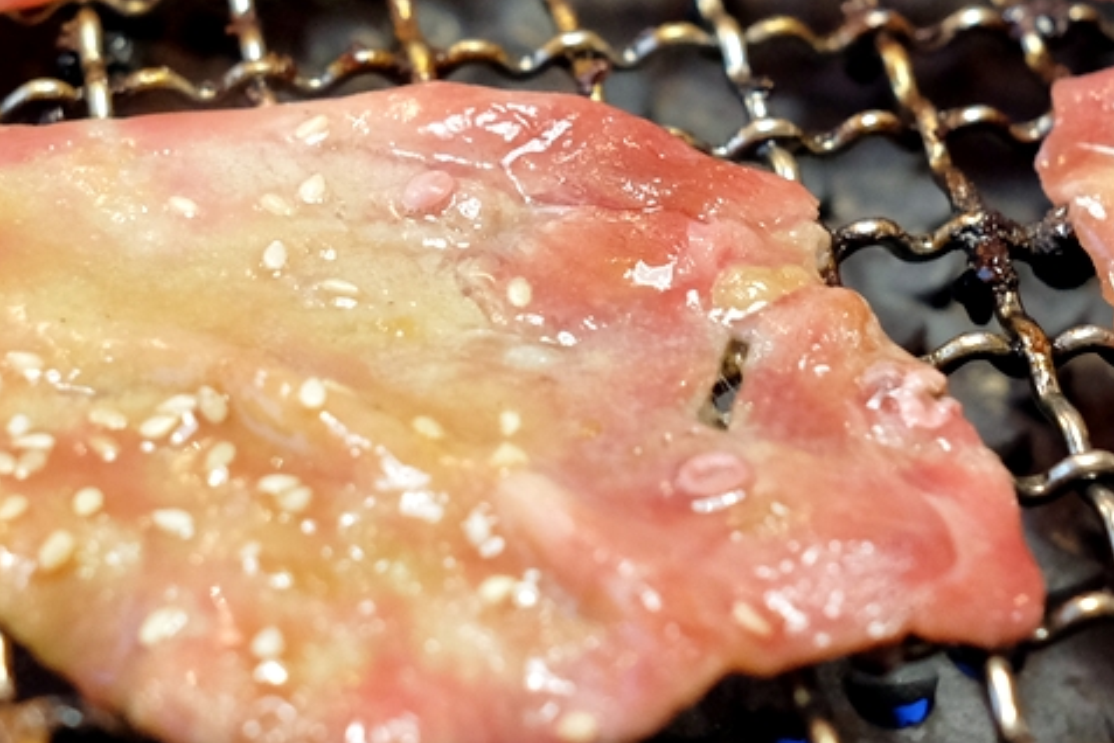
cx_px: 339
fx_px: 2042
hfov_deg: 30.2
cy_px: 180
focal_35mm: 66
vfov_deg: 20.4
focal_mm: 23
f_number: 2.8
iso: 2000
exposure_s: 1/70
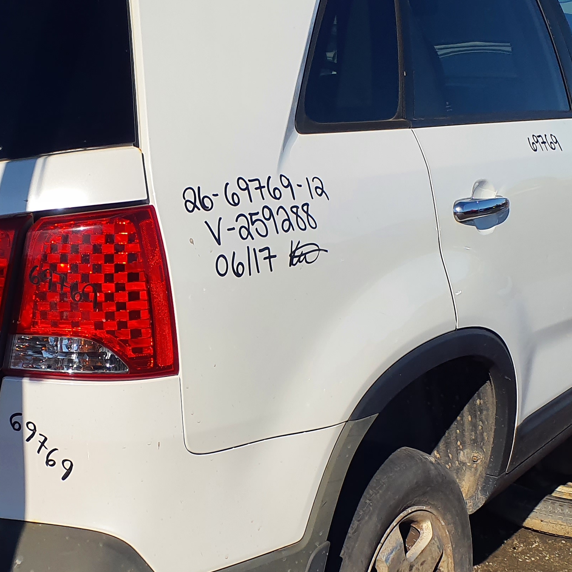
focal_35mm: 61
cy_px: 309
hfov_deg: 27.8
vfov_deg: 28.1
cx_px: 154
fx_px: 1140
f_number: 1.9
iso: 40
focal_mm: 3.58
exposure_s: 1/4128
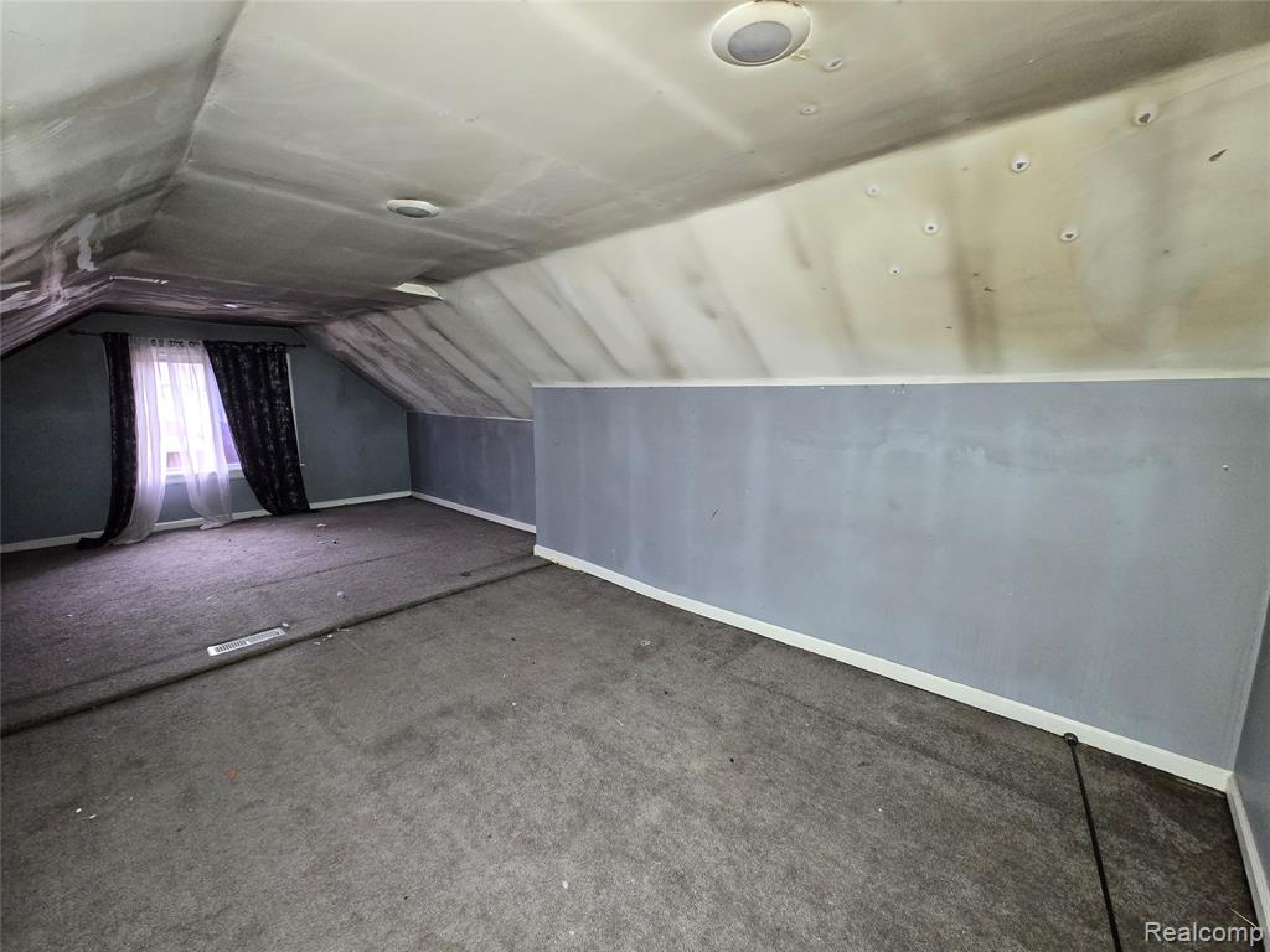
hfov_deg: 106.2
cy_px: 476
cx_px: 635
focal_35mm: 13
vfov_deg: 89.9
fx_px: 477
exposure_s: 1/60
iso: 500
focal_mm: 2.2
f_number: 2.2
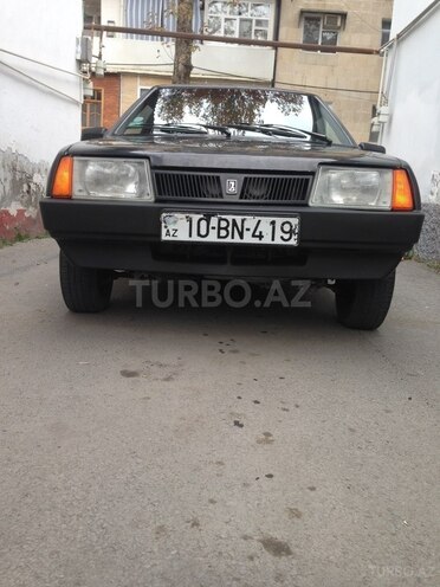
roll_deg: -1.7
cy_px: 294
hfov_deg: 42.9
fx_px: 559
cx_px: 220
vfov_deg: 55.4
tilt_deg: -6.5
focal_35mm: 33
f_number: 2.4
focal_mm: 4.12
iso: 50
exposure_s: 1/152
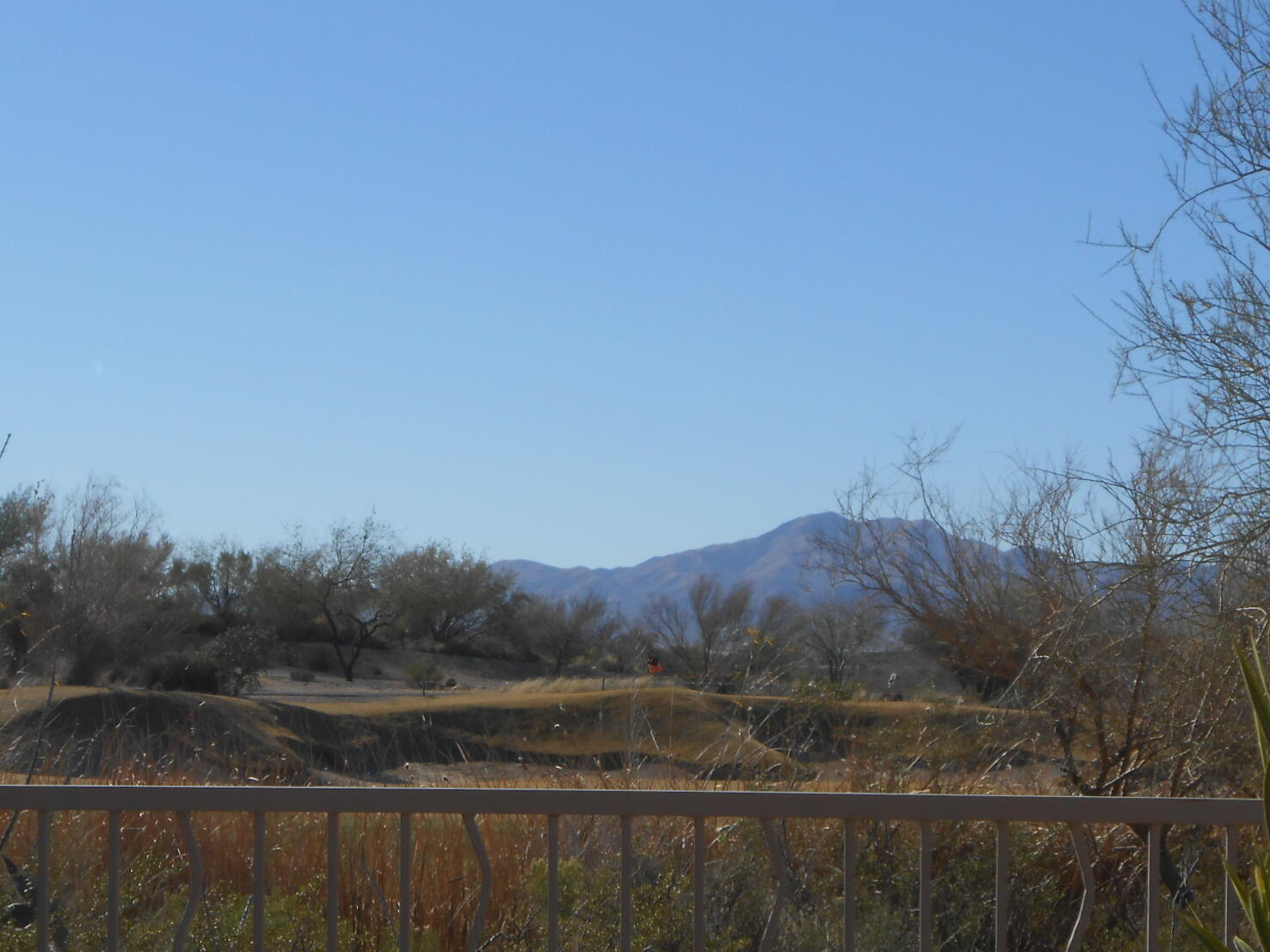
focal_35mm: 97
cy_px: 650
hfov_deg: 20.1
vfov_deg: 15.2
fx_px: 3559
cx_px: 372
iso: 80
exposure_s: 1/800
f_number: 5.6
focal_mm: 11.3
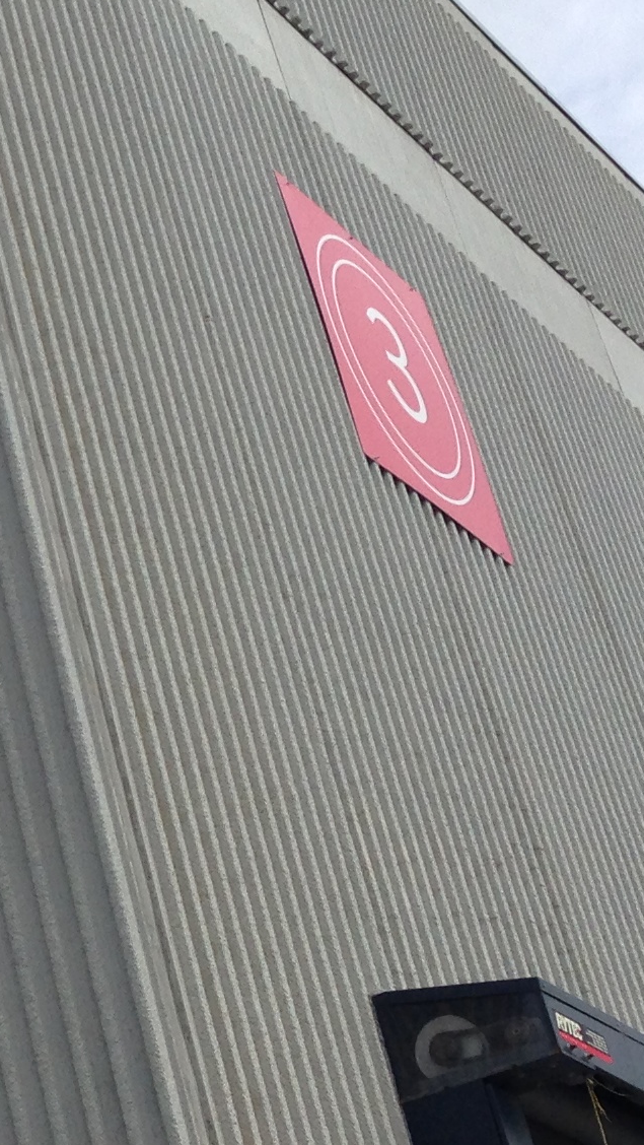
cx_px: -481
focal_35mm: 104
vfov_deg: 20.5
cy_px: 453
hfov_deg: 11.0
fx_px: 3155
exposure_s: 1/1869
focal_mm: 4.12
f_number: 2.4
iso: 50
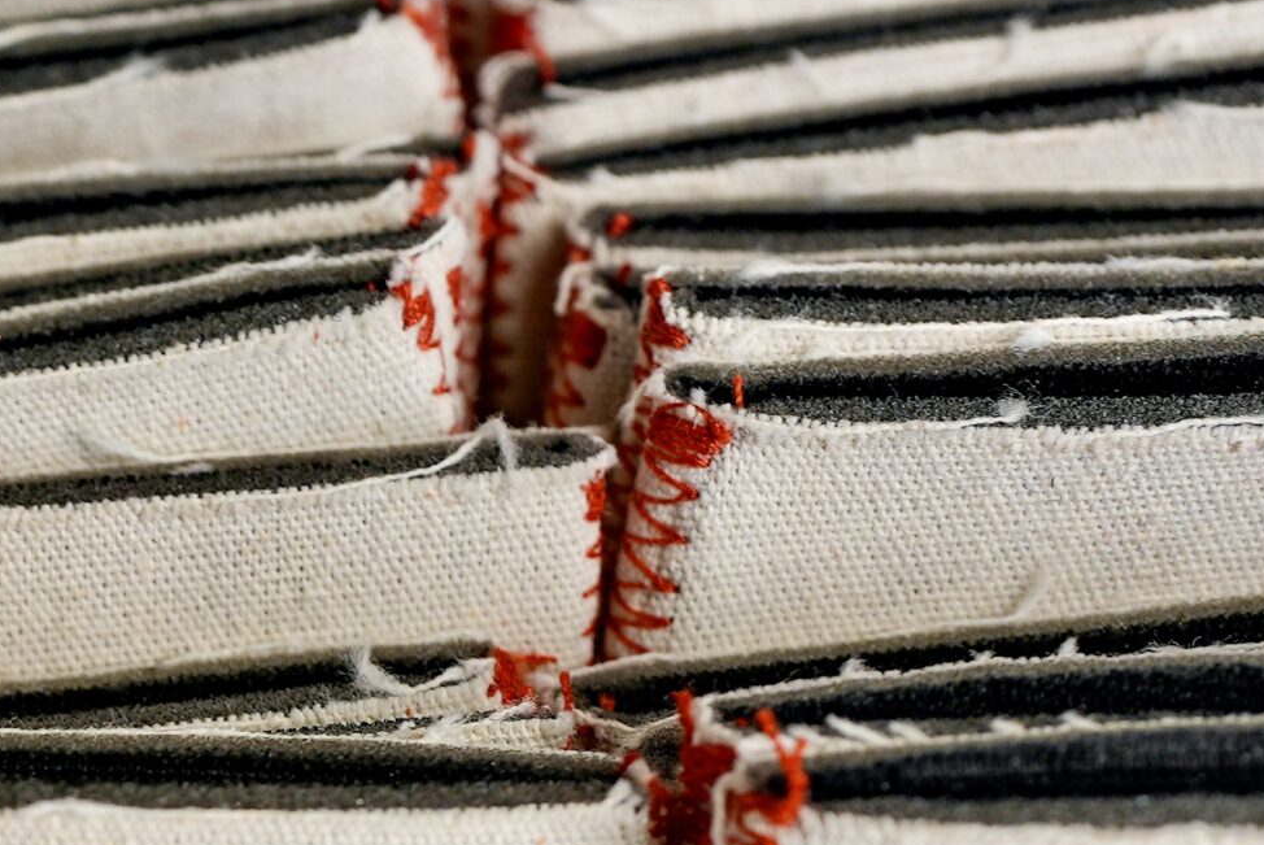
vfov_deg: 14.4
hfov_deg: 20.4
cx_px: -341
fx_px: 3233
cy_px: 1028
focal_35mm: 92
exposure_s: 1/60
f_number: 4
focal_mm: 35
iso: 160
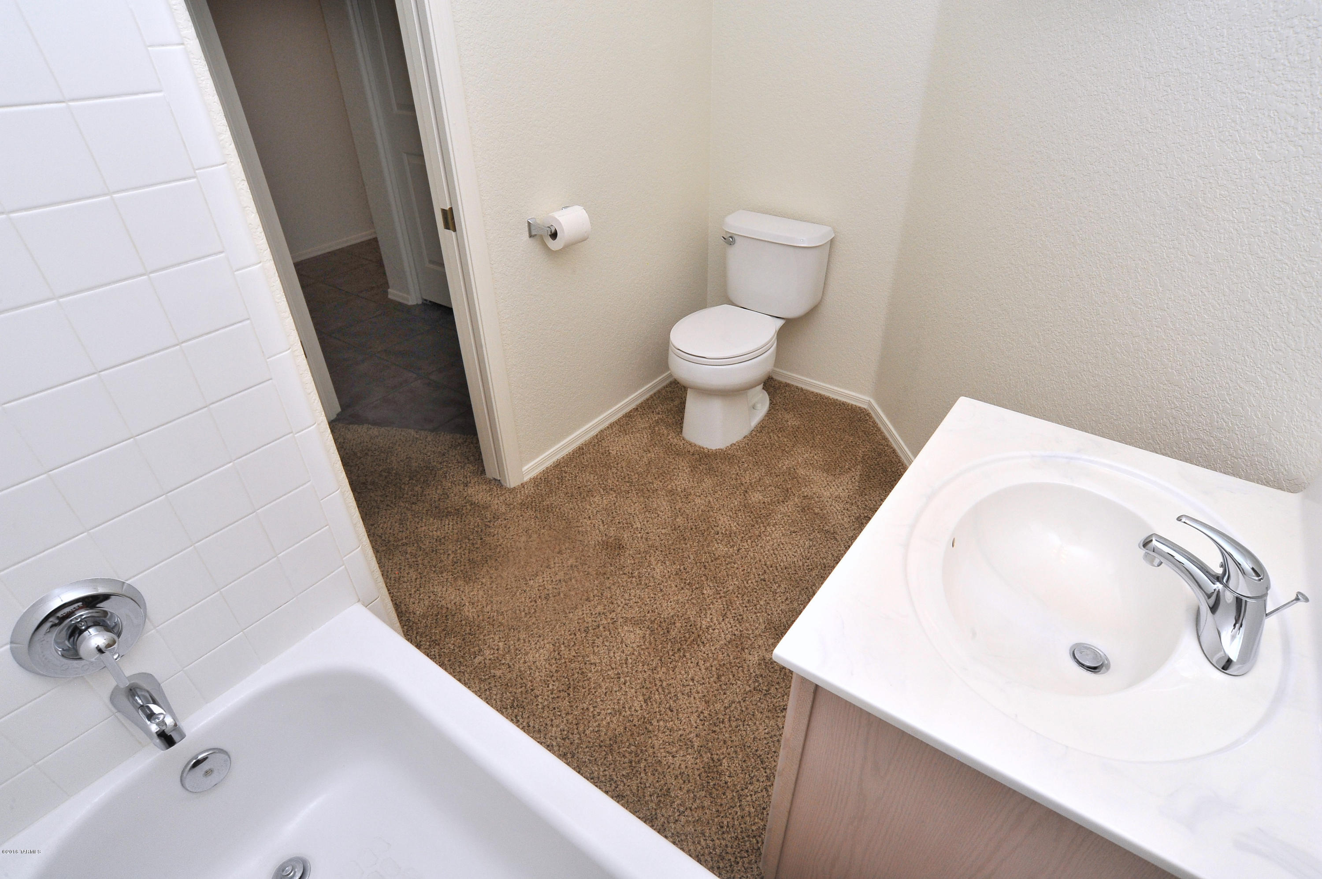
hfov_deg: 90.0
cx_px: 661
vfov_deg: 67.3
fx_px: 661
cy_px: 440
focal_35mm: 18
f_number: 18
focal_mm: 18
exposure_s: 1/60
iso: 1000
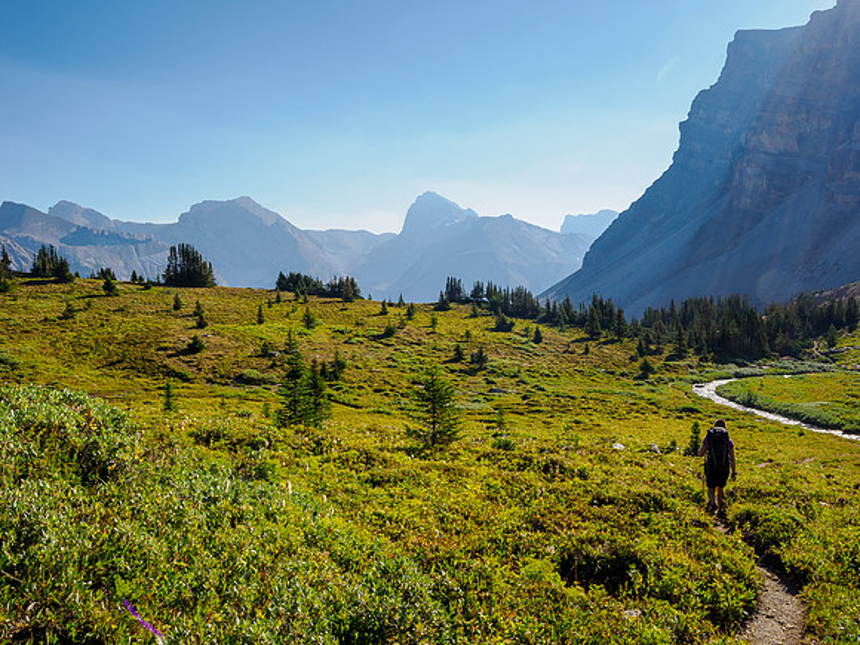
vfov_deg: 49.7
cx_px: 430
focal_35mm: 28
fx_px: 696
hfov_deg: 63.4
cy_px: 322
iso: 200
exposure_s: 1/200
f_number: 11
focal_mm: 14
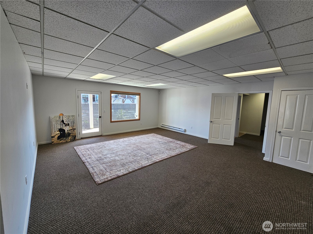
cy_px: 117
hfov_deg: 106.2
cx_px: 156
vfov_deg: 89.9
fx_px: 118
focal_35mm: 13
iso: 64
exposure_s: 1/60
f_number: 2.2
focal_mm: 2.2
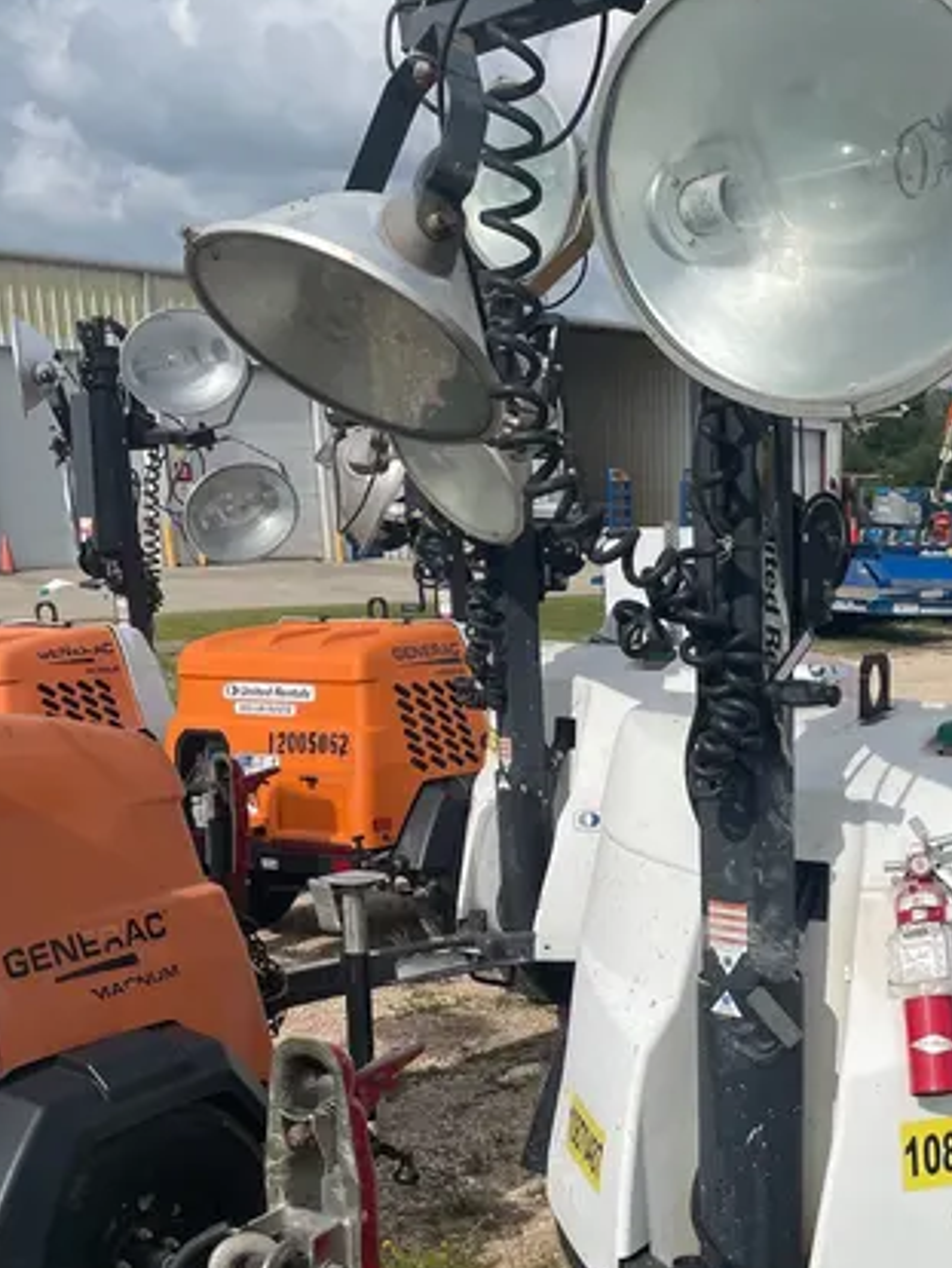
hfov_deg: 30.5
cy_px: 1040
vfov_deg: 39.4
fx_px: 1685
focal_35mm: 46
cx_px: 805
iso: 32
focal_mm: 4.2
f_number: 1.6
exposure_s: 1/6135
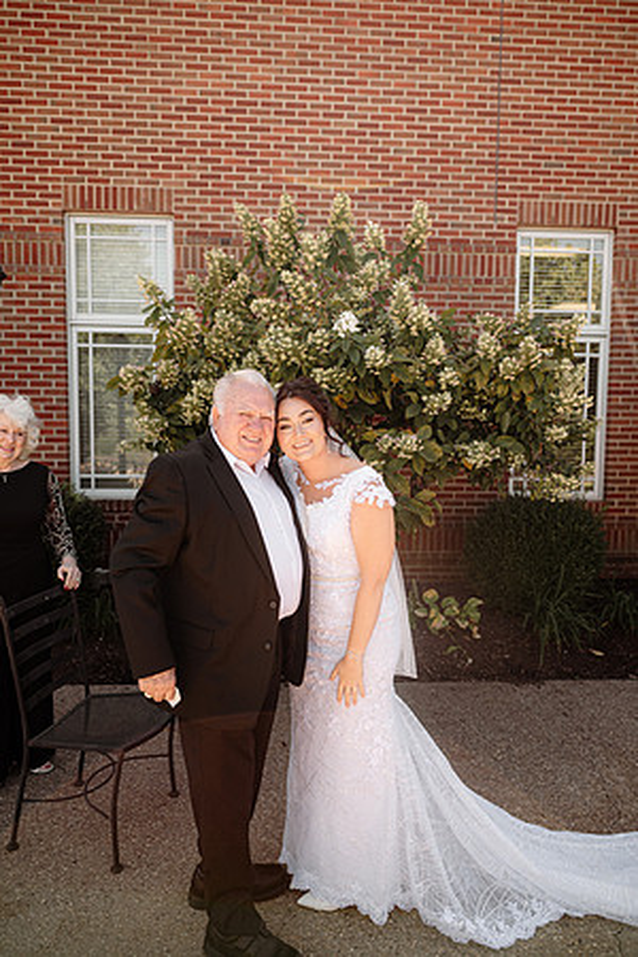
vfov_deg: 73.7
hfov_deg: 53.1
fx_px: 638
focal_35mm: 24
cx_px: 319
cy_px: 478
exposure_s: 1/640
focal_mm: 24
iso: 160
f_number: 2.8
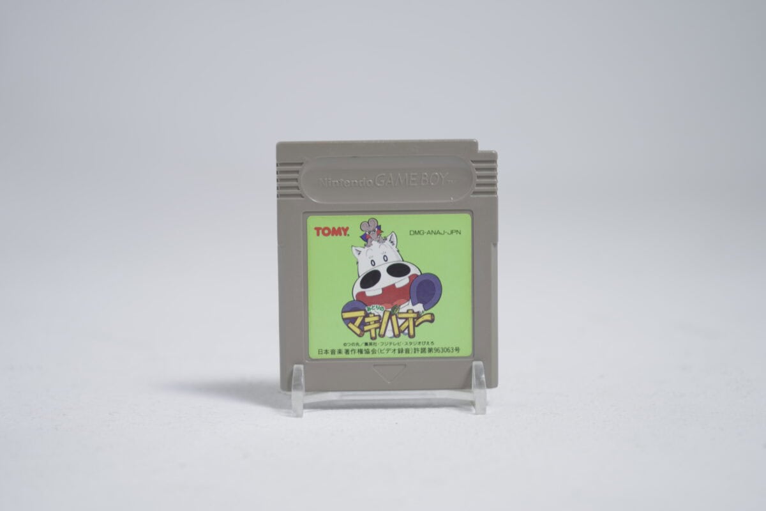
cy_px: 256
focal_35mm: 69
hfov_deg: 29.2
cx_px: 383
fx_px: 1468
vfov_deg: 19.7
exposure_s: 1/6
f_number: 5.6
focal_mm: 69
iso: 100
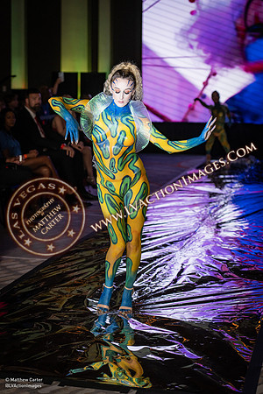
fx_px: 822
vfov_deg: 27.0
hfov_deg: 18.2
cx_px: 132
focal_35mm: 75
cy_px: 197
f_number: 2.8
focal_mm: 75
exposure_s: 1/800
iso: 1250
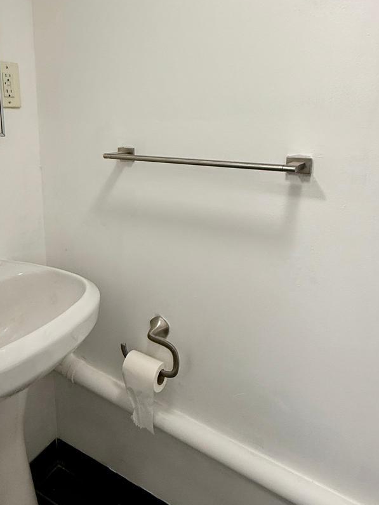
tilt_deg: -11.2
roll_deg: -0.2
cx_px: 168
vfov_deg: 64.5
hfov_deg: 51.2
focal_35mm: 27
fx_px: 394
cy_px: 195
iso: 200
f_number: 2.2
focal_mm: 2.22
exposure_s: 1/120
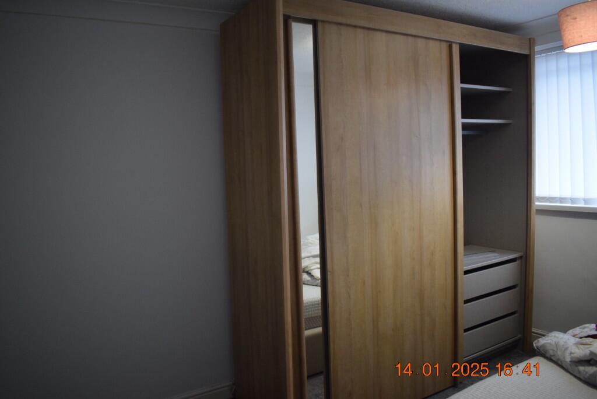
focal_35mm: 27
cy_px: 200
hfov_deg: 67.4
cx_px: 298
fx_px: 448
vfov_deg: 48.0
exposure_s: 1/60
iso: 1100
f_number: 3.5
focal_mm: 18
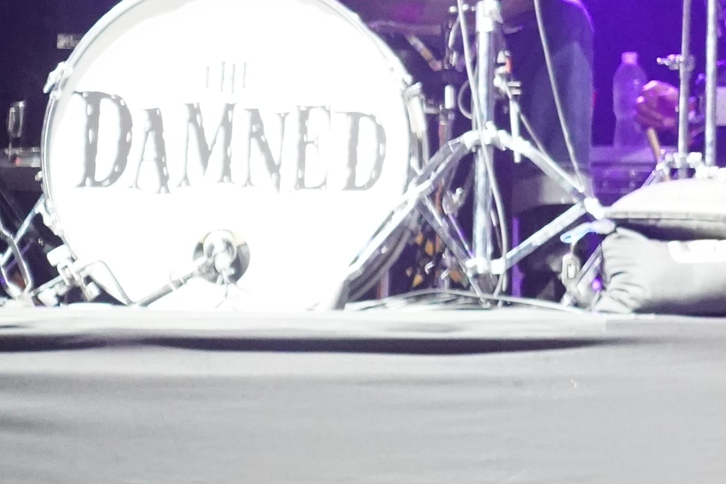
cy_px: -207
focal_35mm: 242
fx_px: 4879
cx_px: 1383
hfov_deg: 8.2
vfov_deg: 5.6
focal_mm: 63
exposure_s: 1/160
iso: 8000
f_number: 4
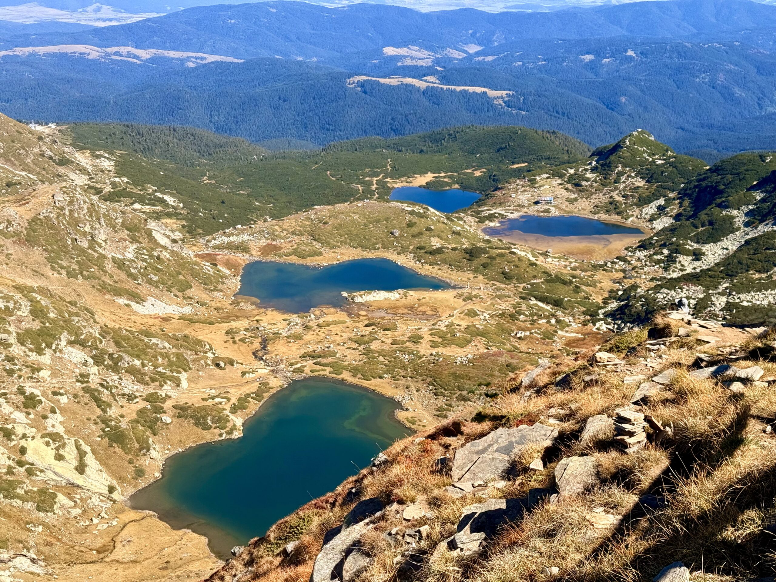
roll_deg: -0.2
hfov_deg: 39.7
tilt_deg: -18.5
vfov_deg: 30.3
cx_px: 388
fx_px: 1076
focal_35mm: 48
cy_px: 291
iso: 100
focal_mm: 6.76
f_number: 1.78
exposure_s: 1/3891
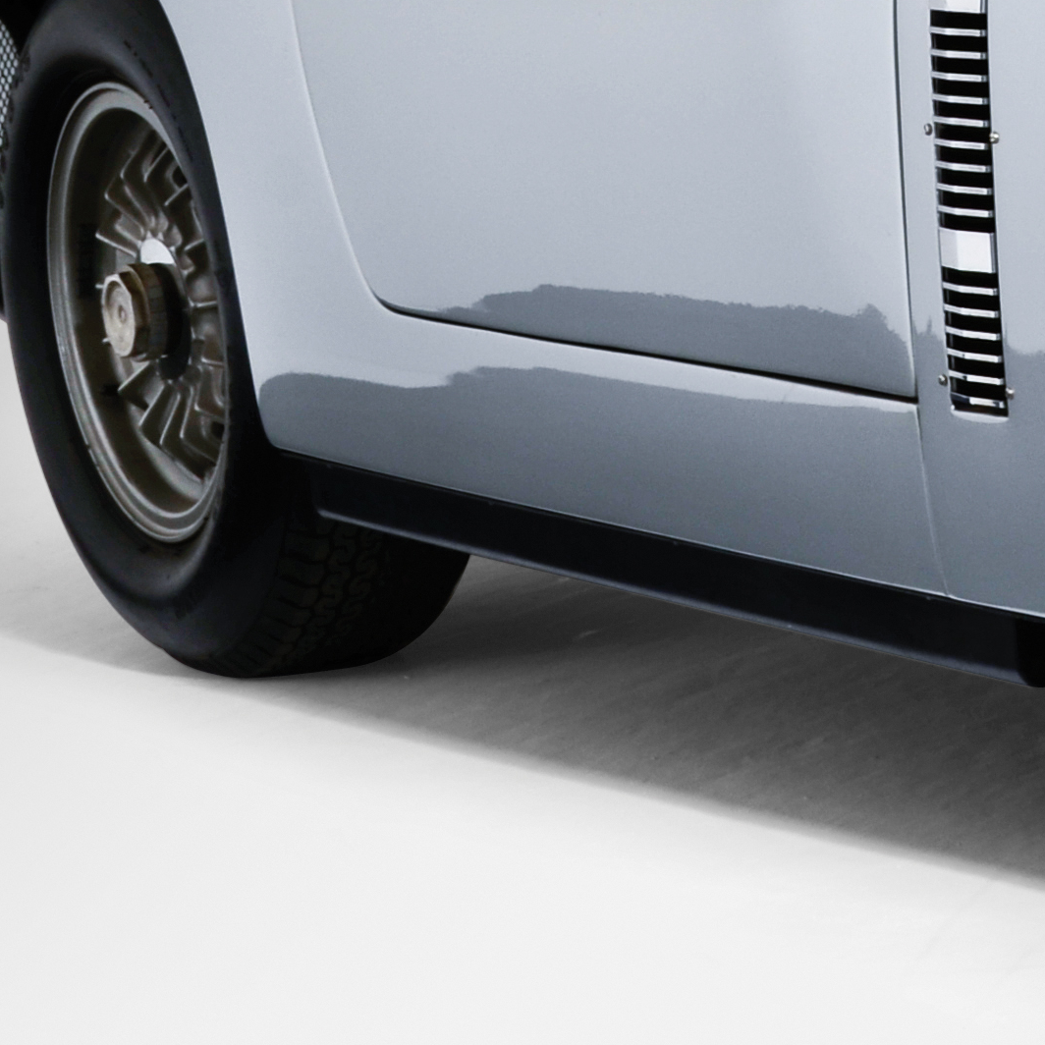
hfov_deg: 9.8
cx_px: 2103
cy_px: -156
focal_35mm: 165
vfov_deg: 10.4
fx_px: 5635
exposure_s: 1/100
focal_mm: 28
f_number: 13
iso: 100
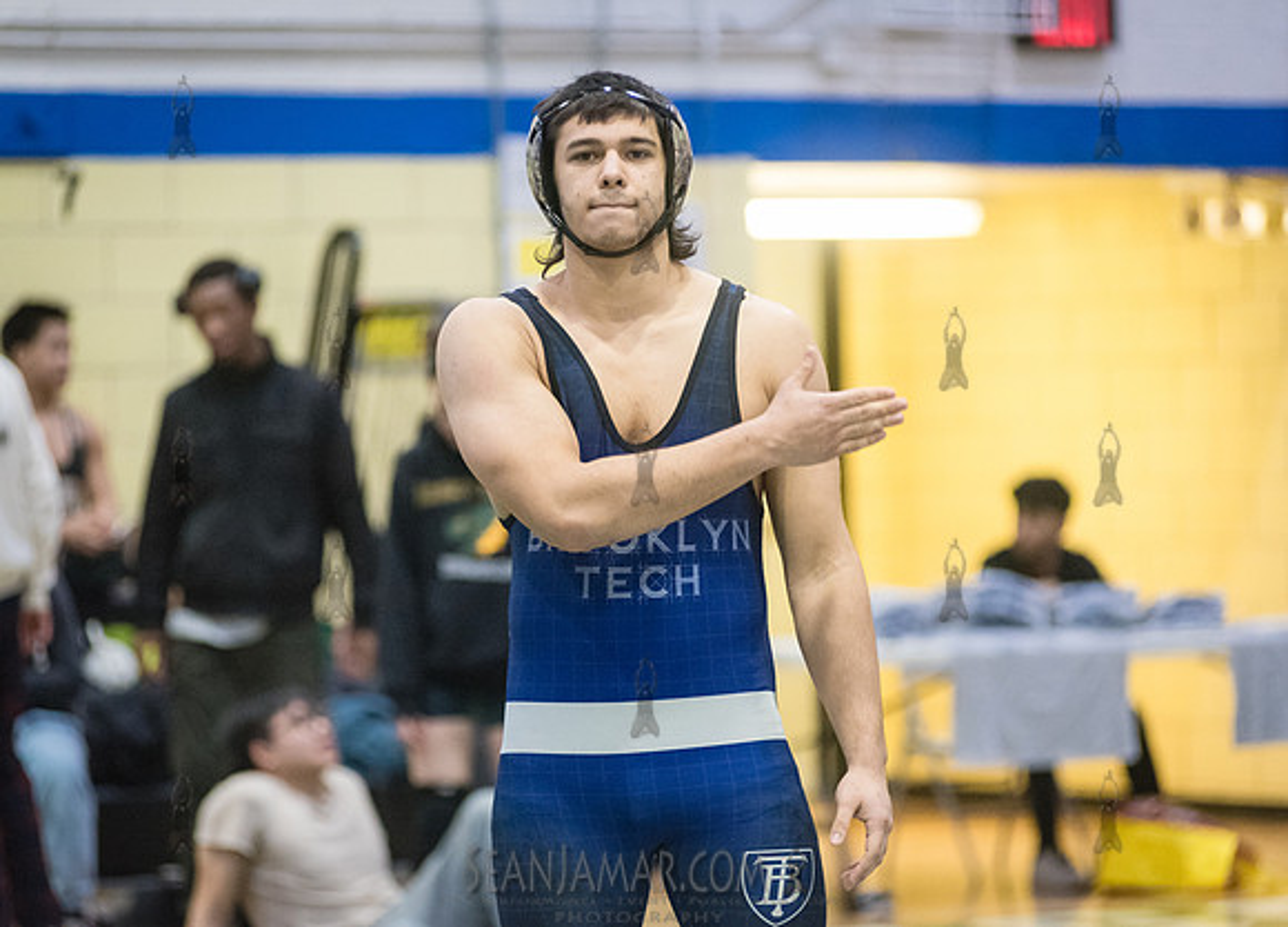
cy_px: 464
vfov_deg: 8.0
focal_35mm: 181
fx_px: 6634
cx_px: 594
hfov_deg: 11.1
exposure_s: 1/500
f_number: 3.2
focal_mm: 170
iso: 8000
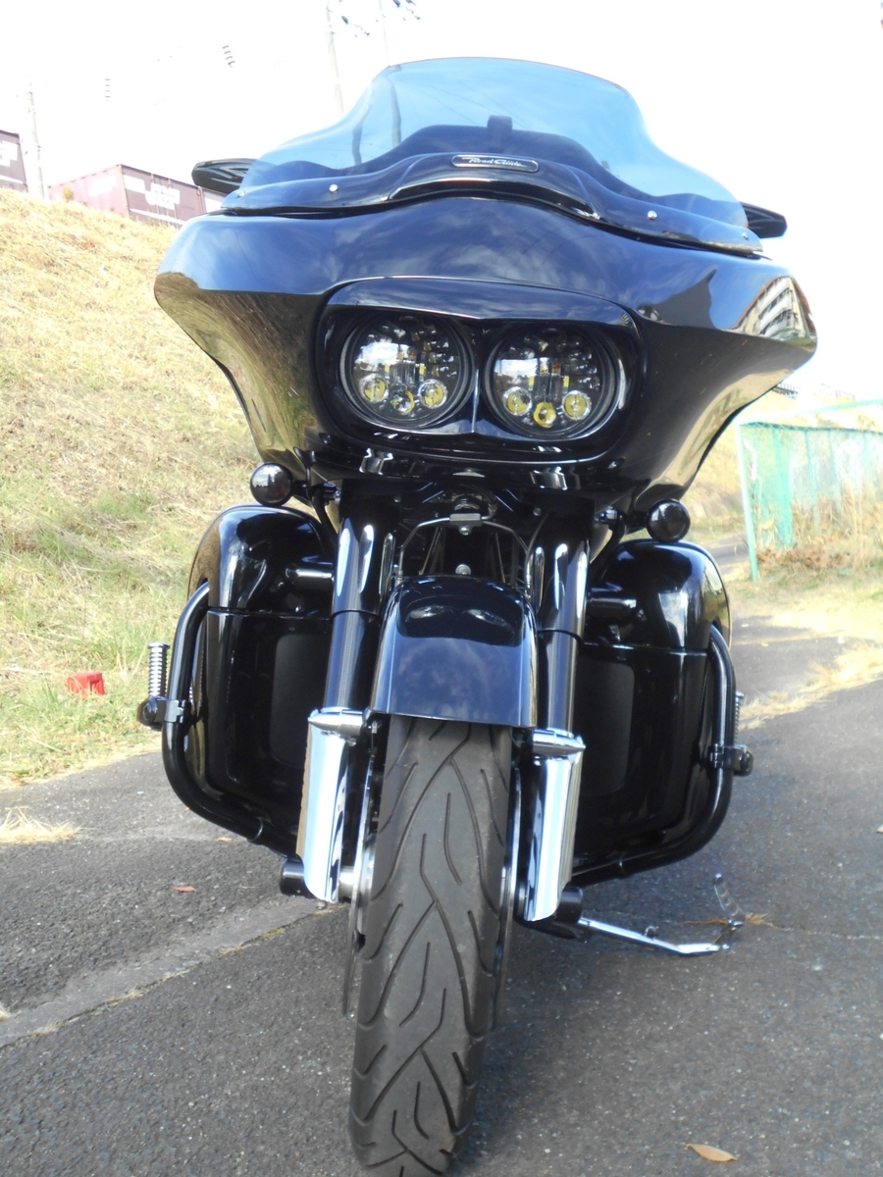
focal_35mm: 44
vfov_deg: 42.9
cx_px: 442
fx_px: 1496
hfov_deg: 32.9
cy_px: 588
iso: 160
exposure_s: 1/250
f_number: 4.2
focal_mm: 7.7
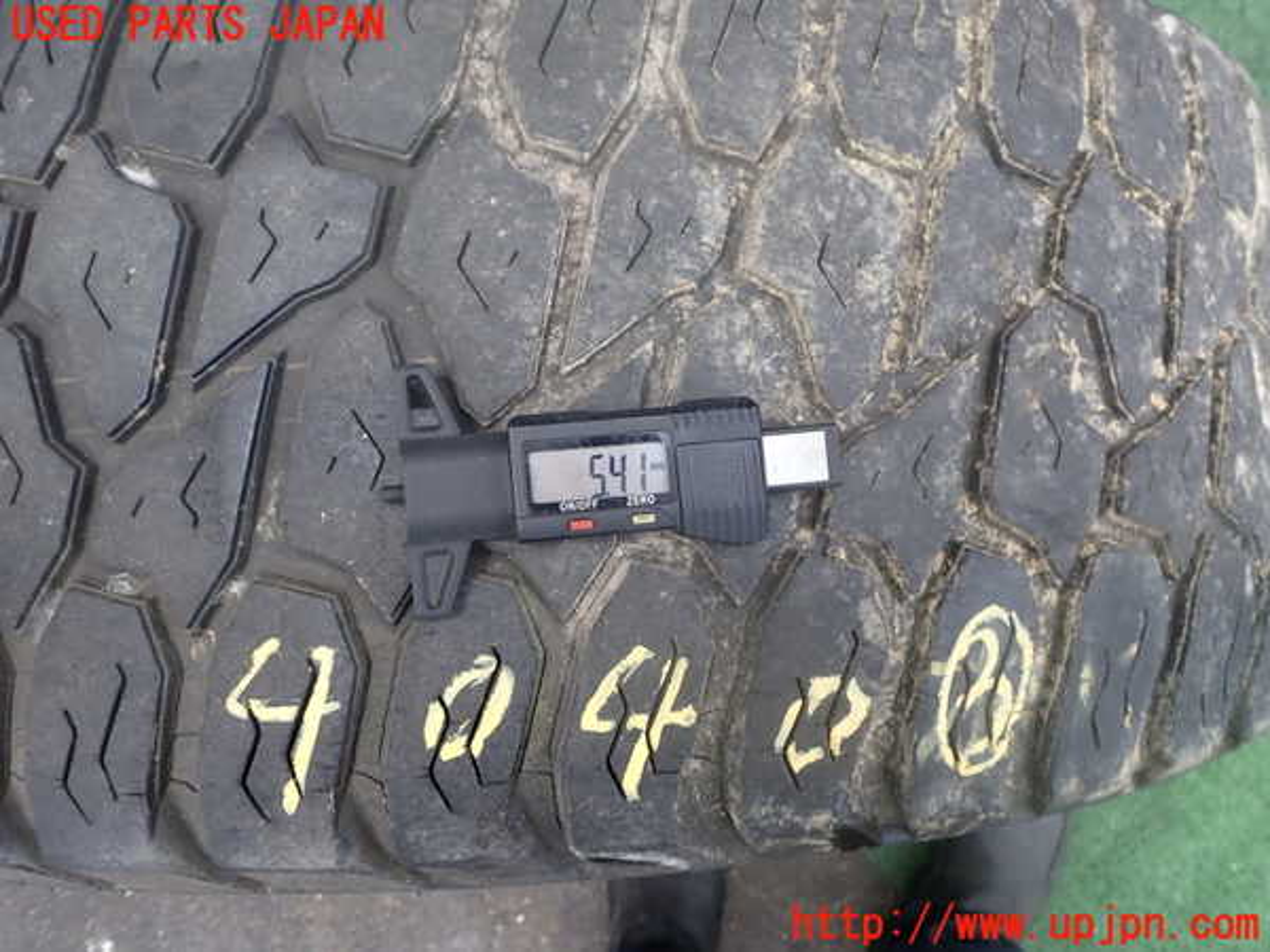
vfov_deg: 46.8
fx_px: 1101
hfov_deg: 60.0
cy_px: 476
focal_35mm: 30
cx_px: 635
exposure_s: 1/250
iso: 100
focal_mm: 5.4
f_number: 3.2
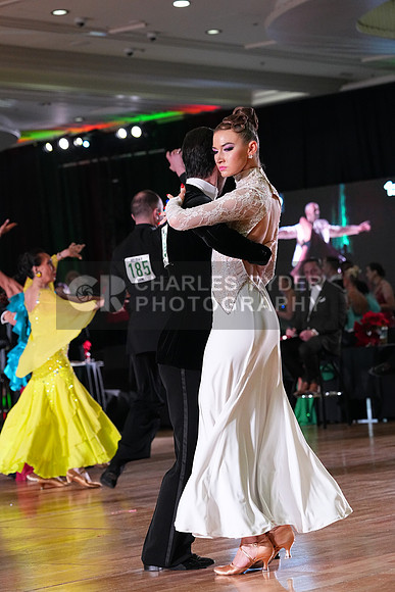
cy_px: 296
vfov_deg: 19.6
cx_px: 198
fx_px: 1711
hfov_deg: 13.2
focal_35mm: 104
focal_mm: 104
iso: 6400
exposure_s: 1/400
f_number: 5
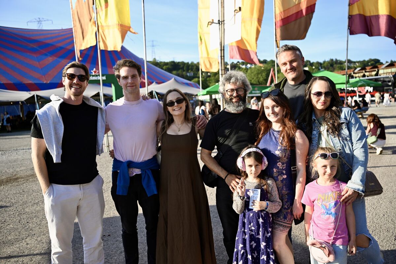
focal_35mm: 29
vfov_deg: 45.0
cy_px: 132
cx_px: 198
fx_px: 319
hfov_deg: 63.7
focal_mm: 29
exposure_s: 1/800
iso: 125
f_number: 3.2
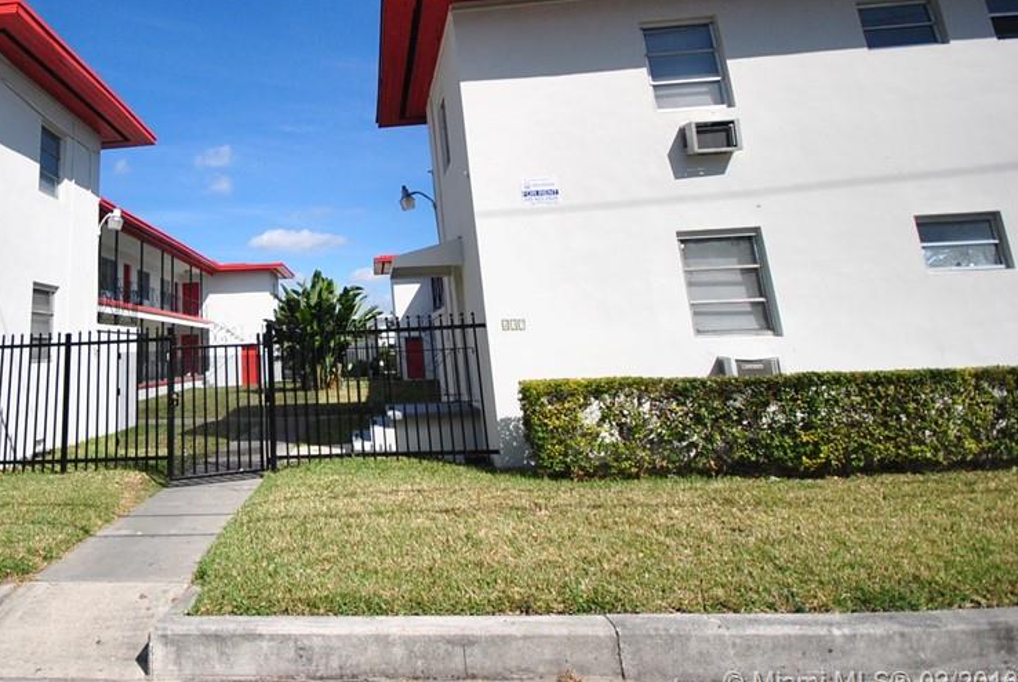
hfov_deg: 74.3
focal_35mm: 22
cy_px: 203
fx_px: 623
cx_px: 286
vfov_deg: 55.6
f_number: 4
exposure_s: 1/4000
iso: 400
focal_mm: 10
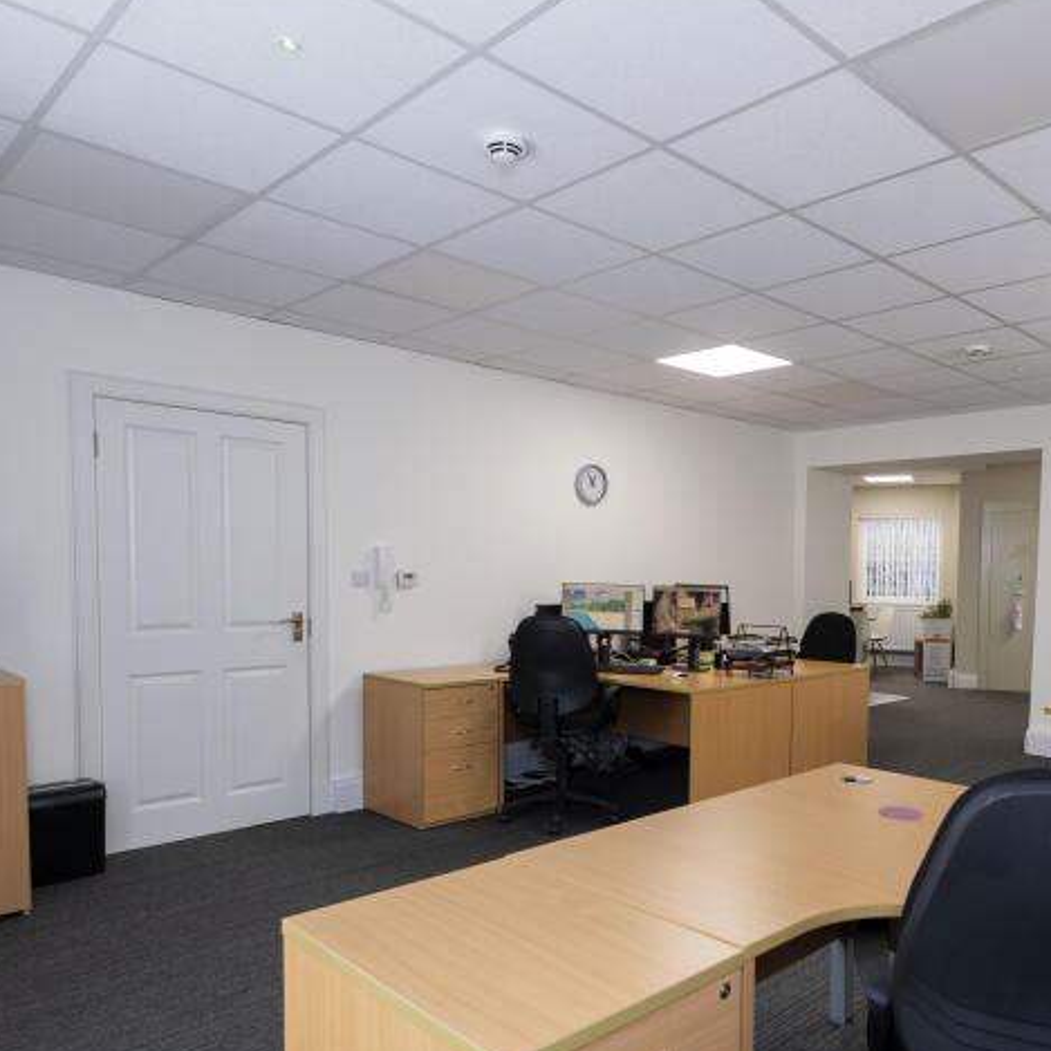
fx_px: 893
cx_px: 663
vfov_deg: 60.5
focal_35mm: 26
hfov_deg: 60.1
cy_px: 629
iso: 320
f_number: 8
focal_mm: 14
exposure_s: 1/30
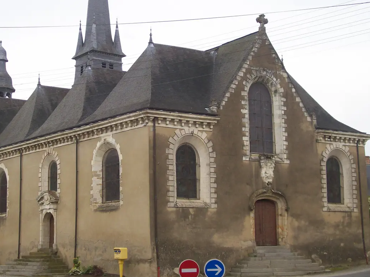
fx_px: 737
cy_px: 130
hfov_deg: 28.1
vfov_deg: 21.3
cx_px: 151
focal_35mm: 69
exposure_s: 1/447
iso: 80
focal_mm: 9.4
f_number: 3.4
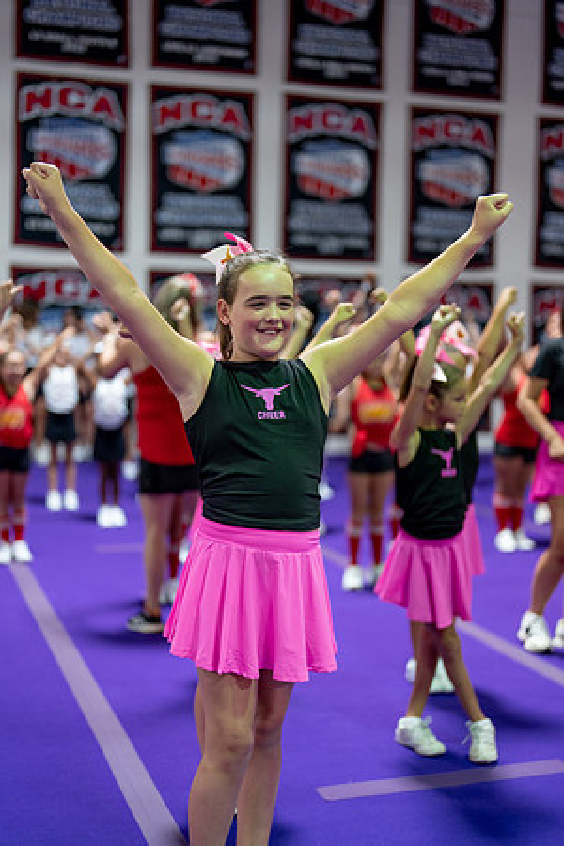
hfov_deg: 27.0
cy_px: 423
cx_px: 282
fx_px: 1175
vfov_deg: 39.6
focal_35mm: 50
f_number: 1.2
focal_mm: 50
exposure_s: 1/400
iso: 640
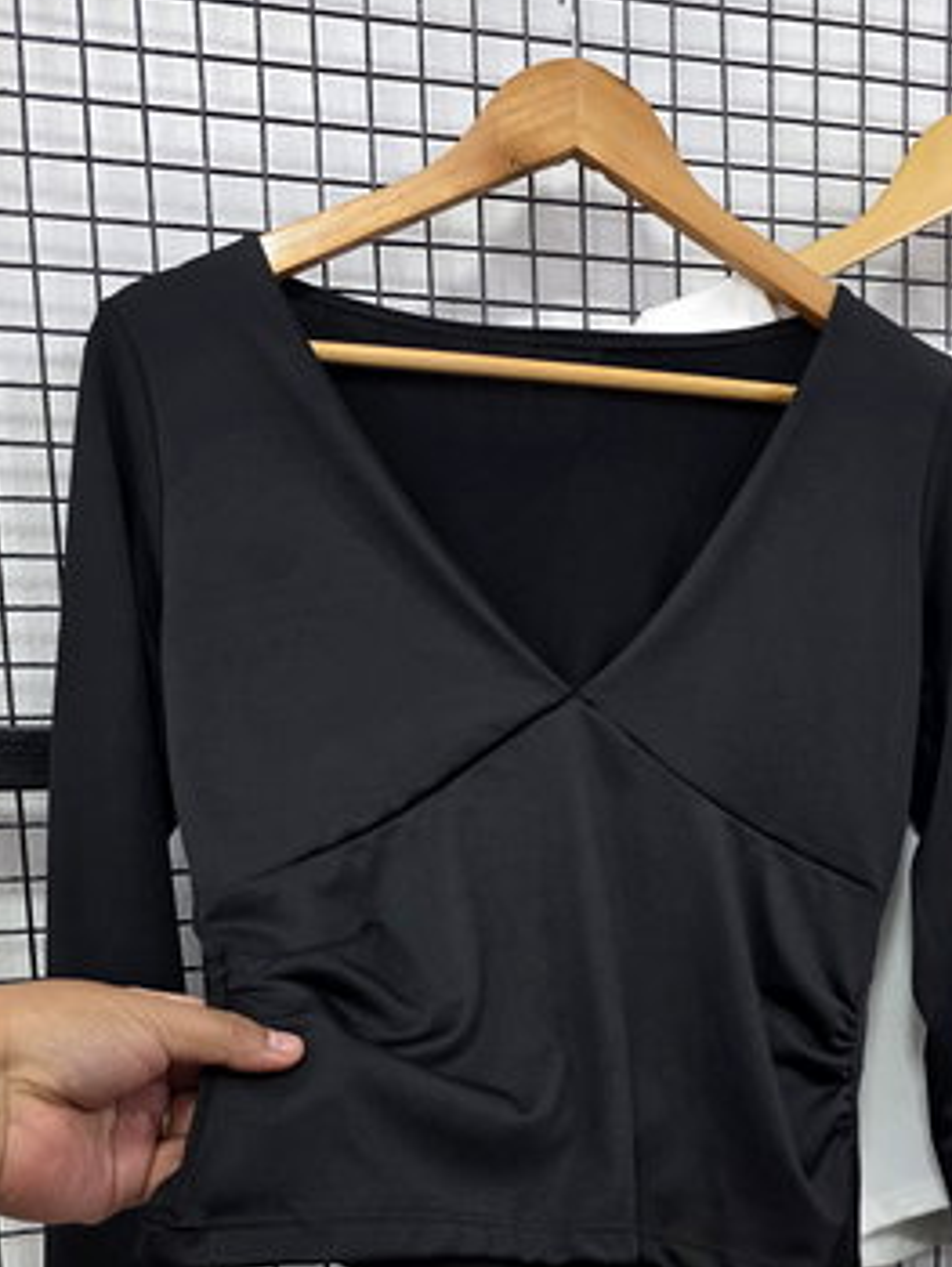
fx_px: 1282
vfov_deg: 51.3
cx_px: 691
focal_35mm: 35
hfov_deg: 39.8
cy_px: 878
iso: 400
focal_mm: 6.3
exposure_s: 1/101
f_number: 1.7
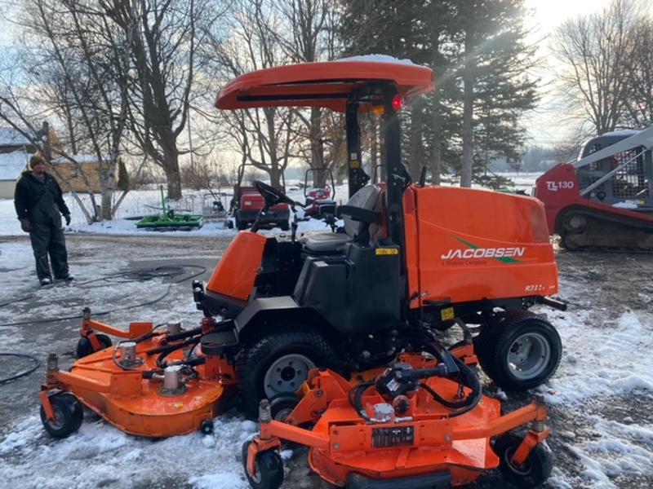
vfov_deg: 53.1
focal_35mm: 26
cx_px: 326
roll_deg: +2.0
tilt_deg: -6.3
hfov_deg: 67.3
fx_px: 490
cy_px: 244
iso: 32
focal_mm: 4.25
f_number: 1.8
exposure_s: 1/719
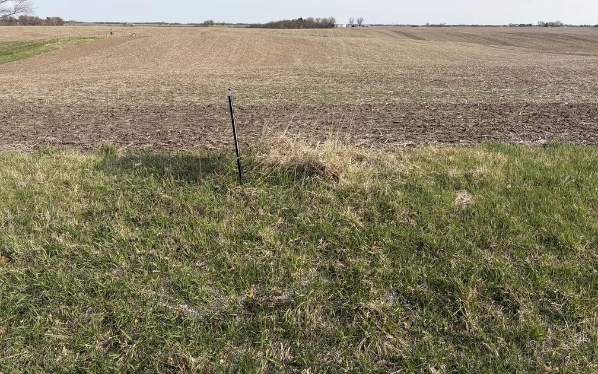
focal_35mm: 28
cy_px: 167
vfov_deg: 44.5
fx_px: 456
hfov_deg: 66.5
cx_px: 296
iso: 50
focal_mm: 5.96
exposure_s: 1/2538
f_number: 1.6
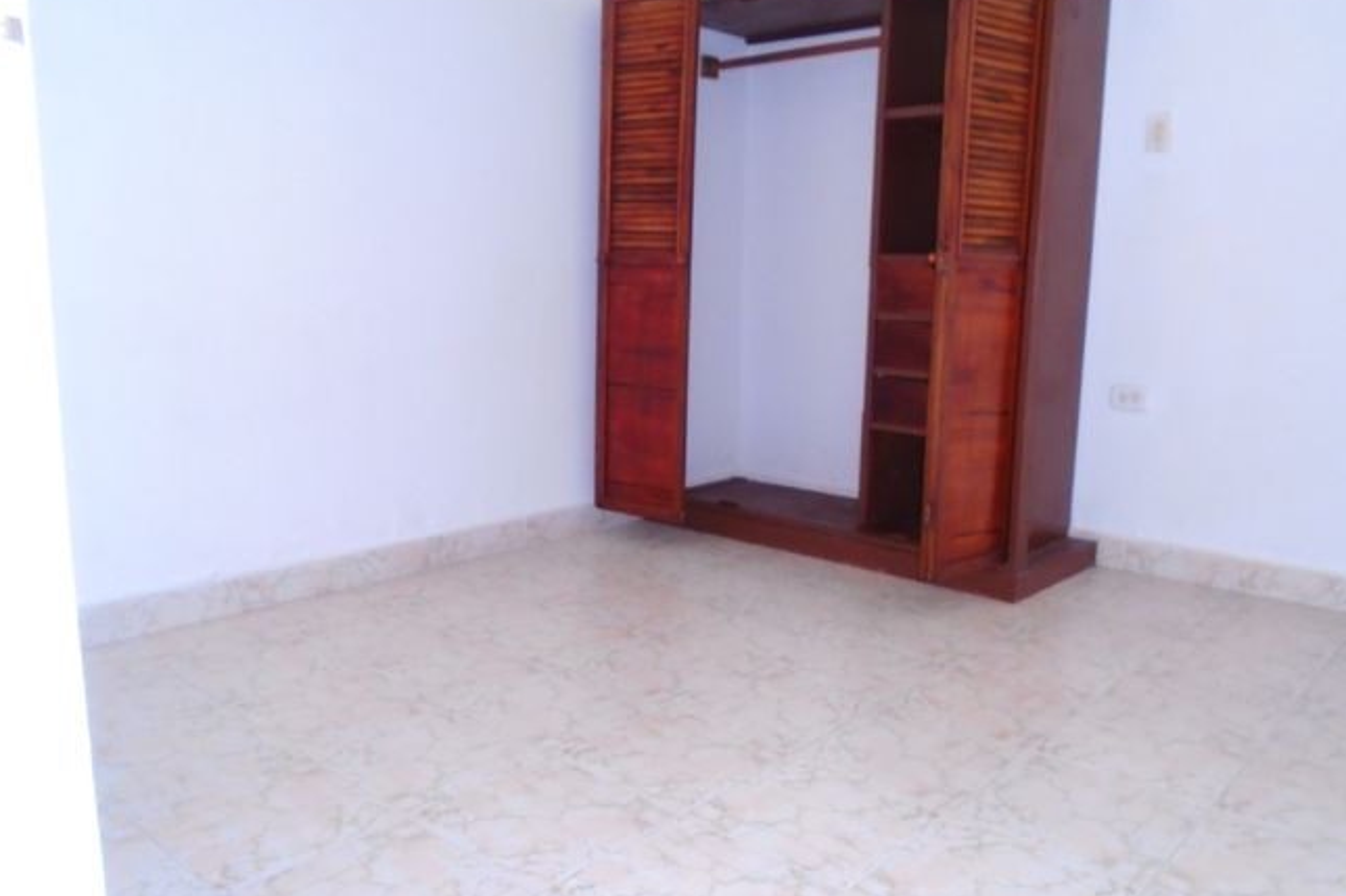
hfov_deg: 65.5
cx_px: 655
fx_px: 1047
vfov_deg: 46.4
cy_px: 457
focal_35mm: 28
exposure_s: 1/30
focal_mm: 4.6
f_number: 3.2
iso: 400
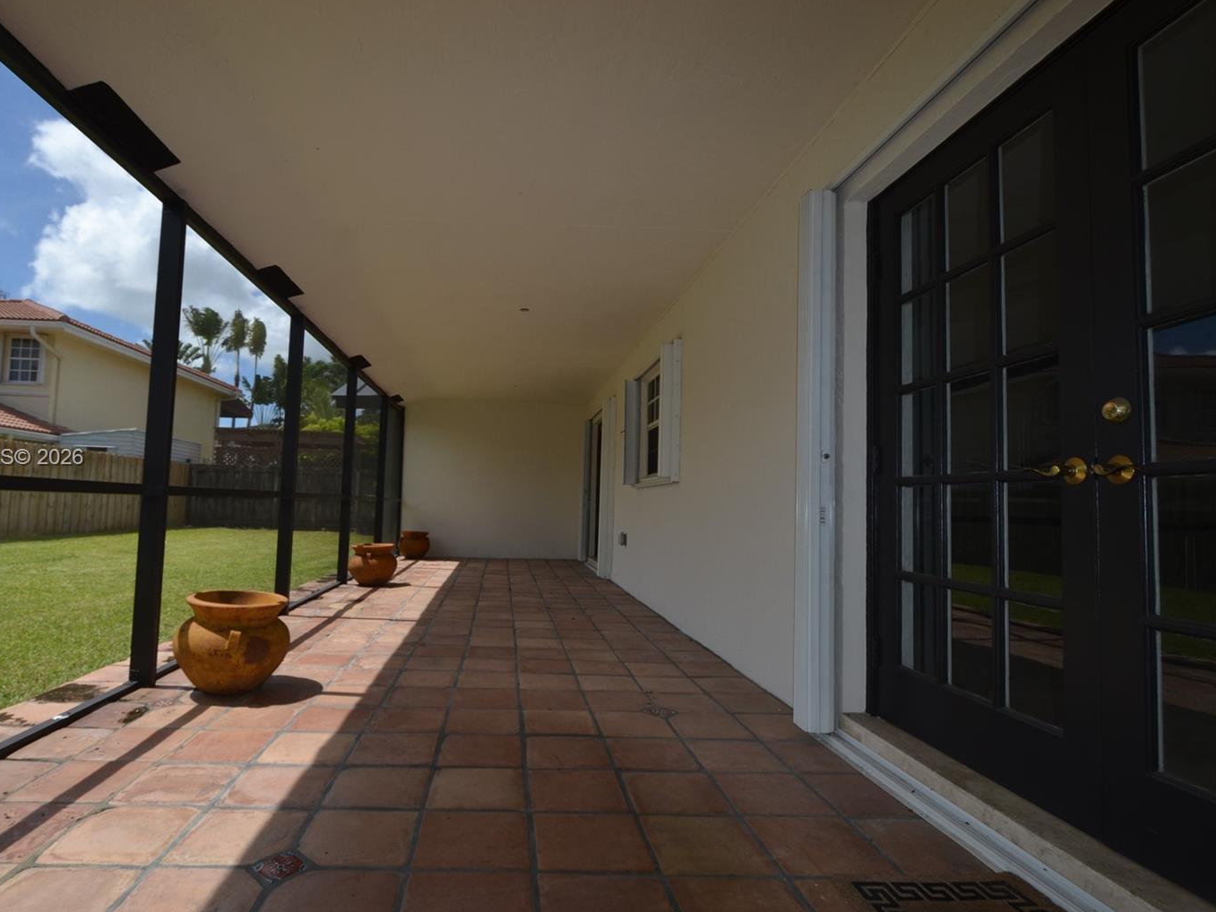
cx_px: 522
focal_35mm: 17
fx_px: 597
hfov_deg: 90.4
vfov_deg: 74.7
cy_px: 459
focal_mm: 10
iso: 100
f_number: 5.6
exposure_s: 1/200
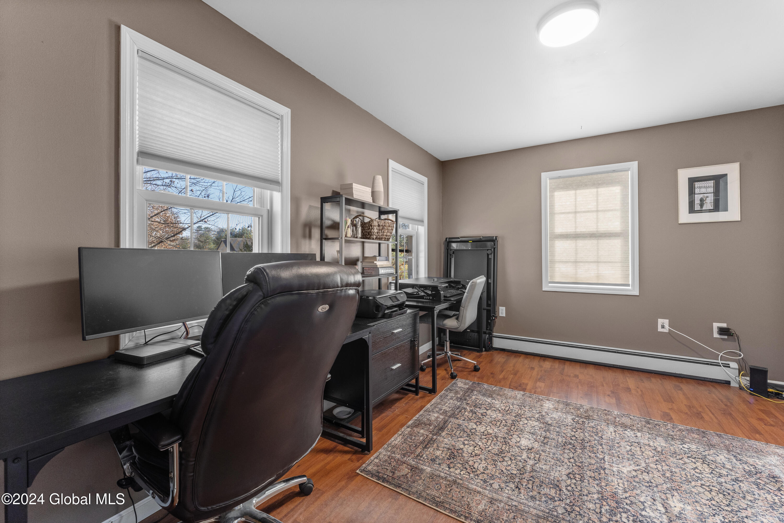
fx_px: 305
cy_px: 262
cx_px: 392
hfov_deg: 104.3
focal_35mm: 14
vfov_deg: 81.2
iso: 800
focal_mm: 14
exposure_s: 1/2.5
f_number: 7.1
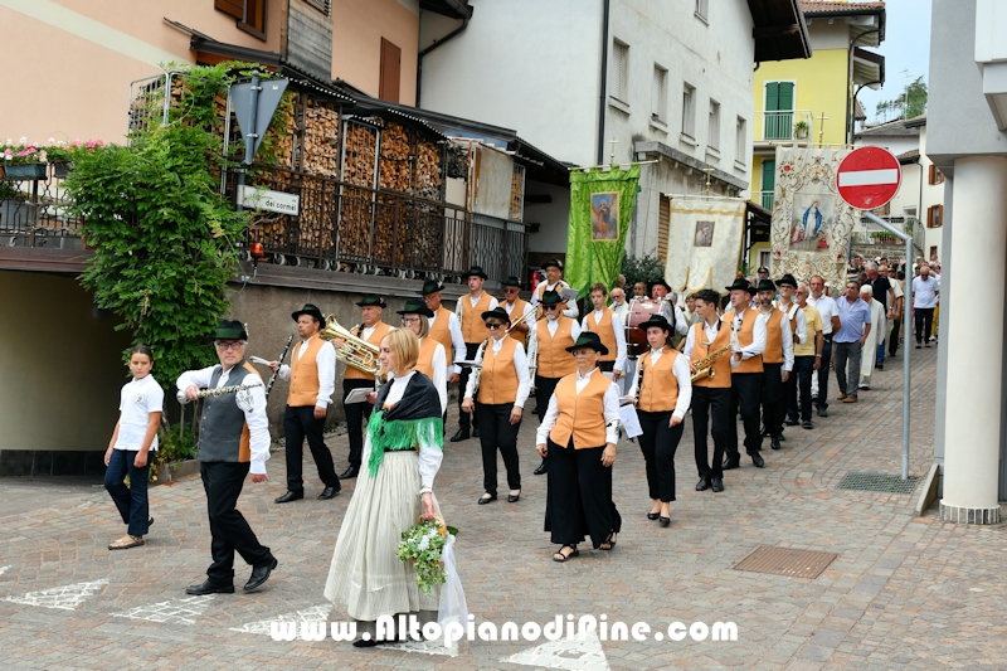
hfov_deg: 57.2
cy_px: 336
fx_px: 923
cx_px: 504
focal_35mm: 33
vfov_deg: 40.0
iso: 200
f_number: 7.1
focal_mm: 22
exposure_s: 1/250
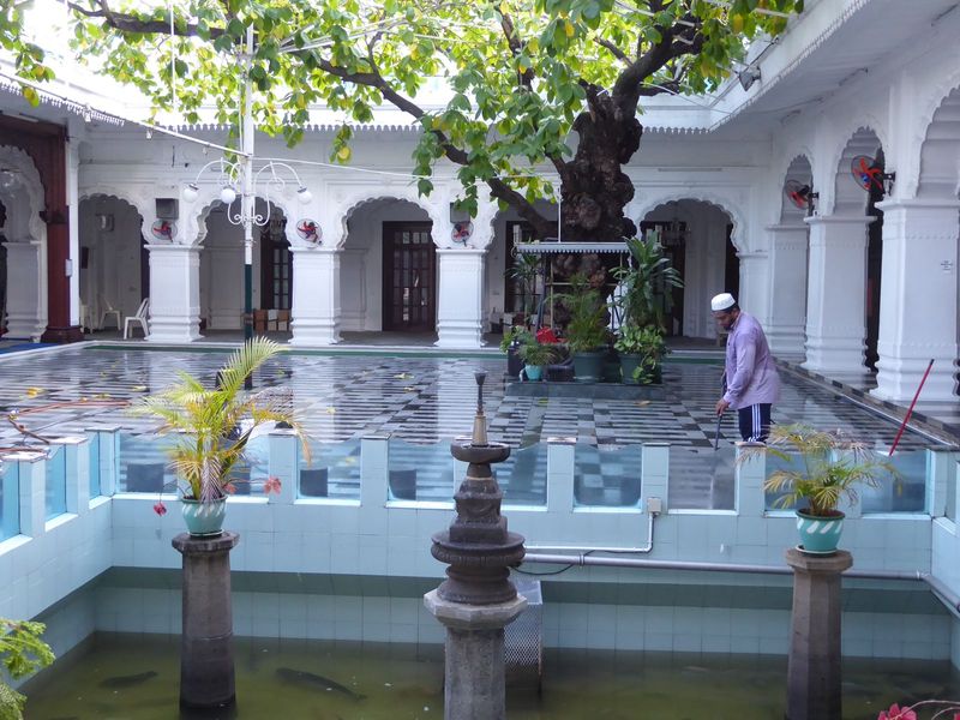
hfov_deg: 41.2
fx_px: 1276
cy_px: 360
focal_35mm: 46
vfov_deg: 31.5
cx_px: 480
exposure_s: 1/60
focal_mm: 7.8
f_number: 3.9
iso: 320
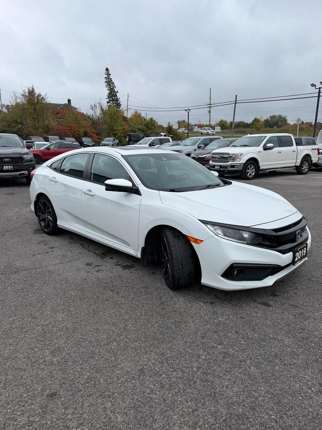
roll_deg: -0.8
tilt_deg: -9.2
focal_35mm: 24
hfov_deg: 56.8
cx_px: 161
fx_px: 298
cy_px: 215
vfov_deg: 71.6
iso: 80
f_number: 1.78
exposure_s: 1/1410
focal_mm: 6.76
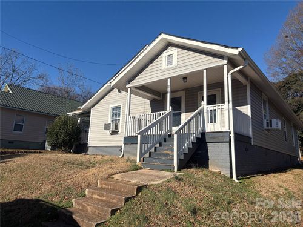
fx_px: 228
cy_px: 114
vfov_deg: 53.1
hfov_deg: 67.3
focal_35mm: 26
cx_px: 152
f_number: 1.6
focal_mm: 5.96
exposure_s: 1/4329
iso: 50
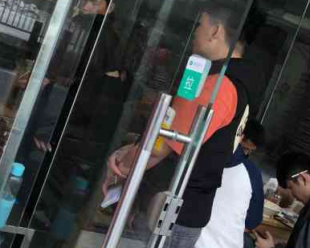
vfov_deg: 23.0
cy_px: 68
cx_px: 94
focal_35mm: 66
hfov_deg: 28.4
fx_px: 606
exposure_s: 1/100
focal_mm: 4
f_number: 1.8
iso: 40
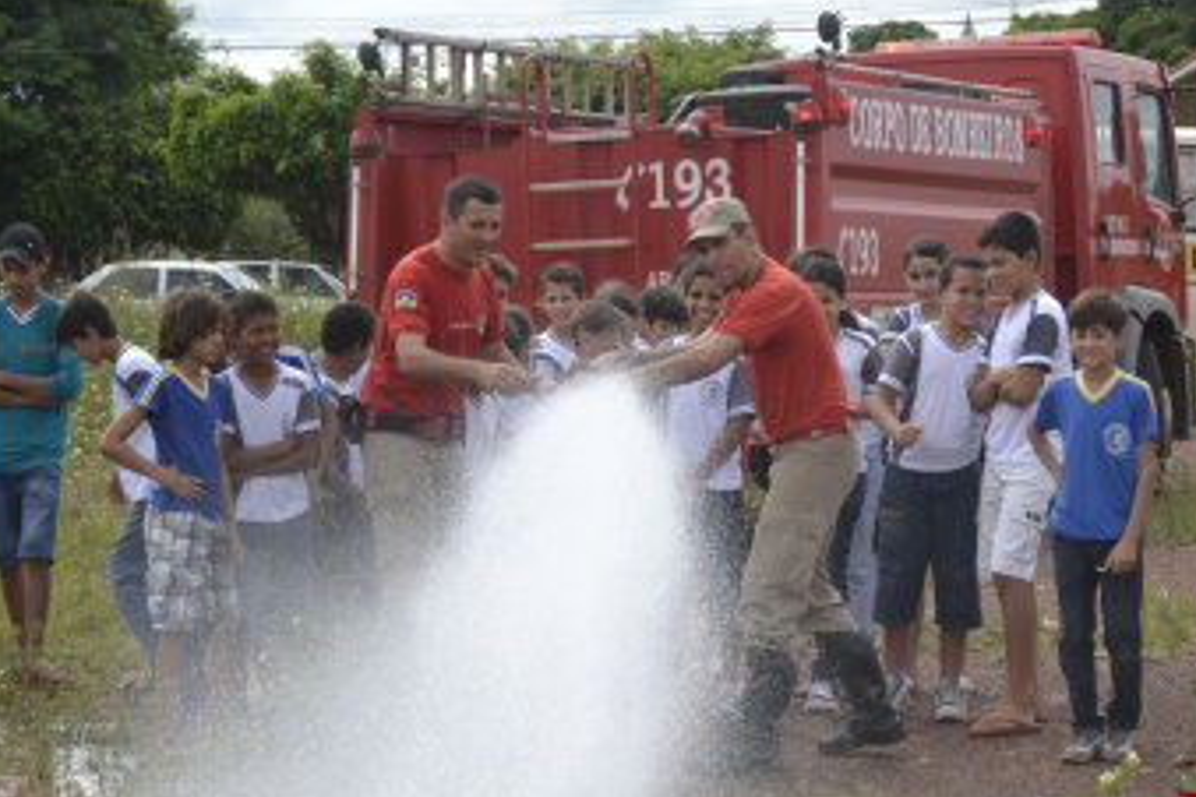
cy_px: 436
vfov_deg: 10.0
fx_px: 4551
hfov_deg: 14.9
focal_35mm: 137
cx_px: 790
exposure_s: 1/1250
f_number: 5.6
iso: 400
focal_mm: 62
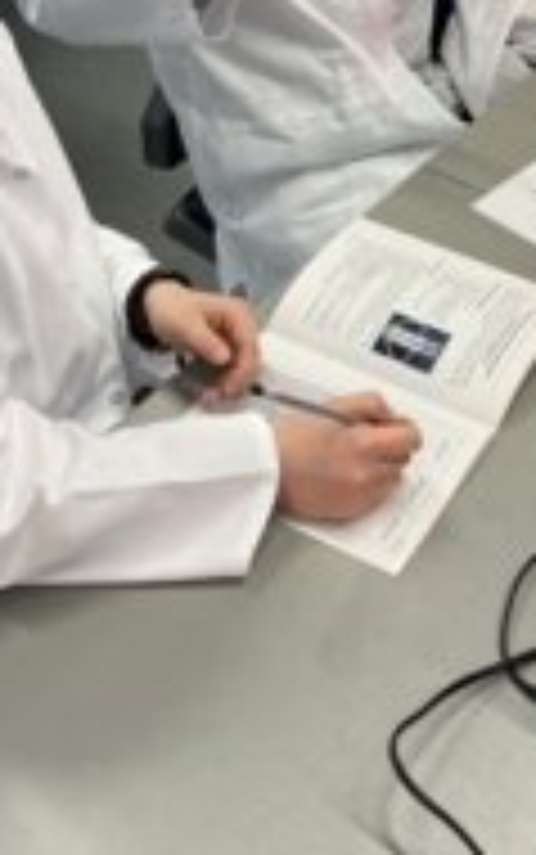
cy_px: 72
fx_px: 1354
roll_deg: -0.8
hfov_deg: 22.2
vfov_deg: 33.1
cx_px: 414
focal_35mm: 58
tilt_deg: -33.2
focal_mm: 5.1
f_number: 1.6
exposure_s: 1/100
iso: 80
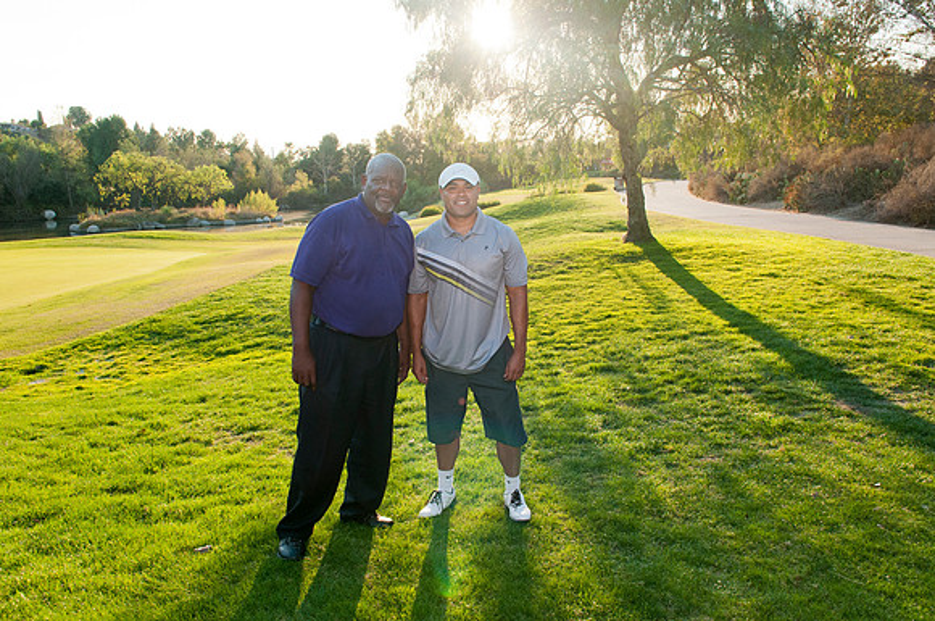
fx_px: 661
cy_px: 310
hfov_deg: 70.5
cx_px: 468
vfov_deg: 50.3
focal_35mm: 26
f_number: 6.3
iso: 500
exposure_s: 1/125
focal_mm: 17
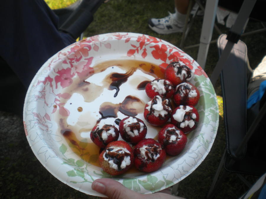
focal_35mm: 35
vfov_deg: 40.7
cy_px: 100
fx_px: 269
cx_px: 133
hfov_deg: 52.6
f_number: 4.6
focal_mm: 6.3
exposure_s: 1/168
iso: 80
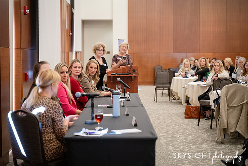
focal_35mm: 75
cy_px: 83
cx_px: 124
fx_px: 520
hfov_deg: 26.8
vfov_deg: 18.1
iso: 3200
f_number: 2.8
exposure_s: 1/250
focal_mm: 75
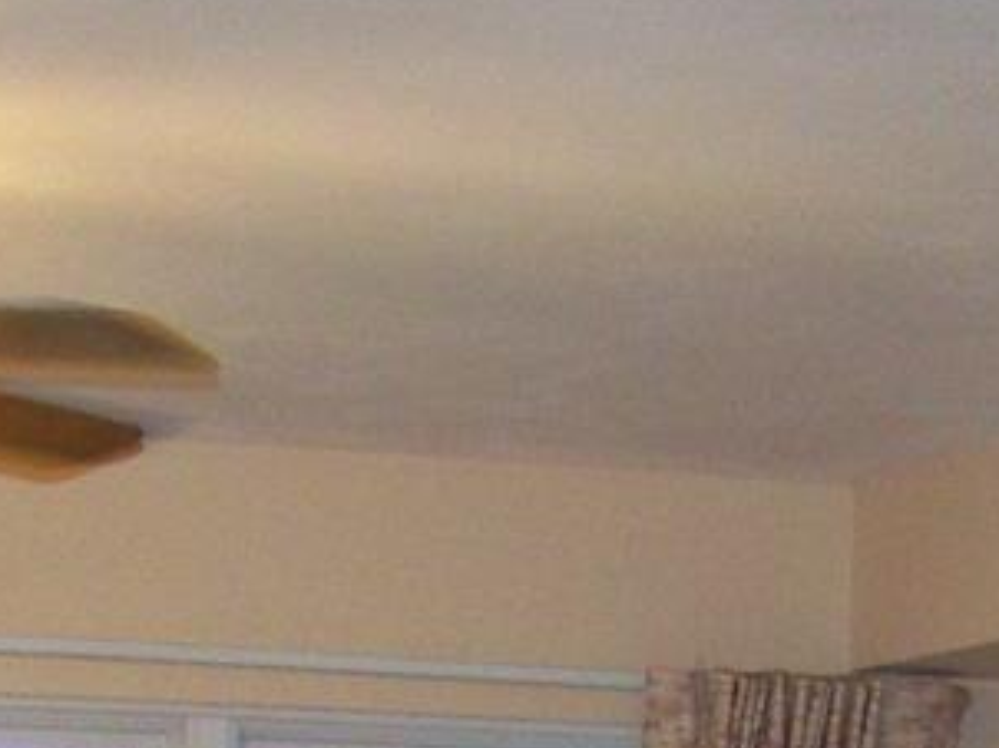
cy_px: 1804
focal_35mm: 175
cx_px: 562
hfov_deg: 11.3
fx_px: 5046
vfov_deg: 7.8
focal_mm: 5.85
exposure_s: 1/30
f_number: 2.8
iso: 200
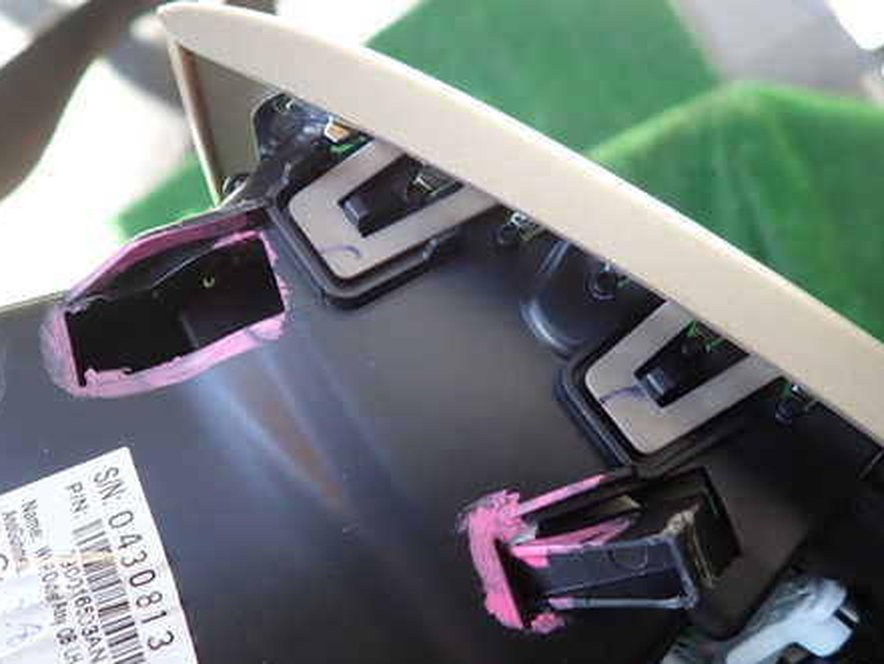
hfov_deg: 53.9
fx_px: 869
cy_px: 355
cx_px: 399
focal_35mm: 34
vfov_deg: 41.8
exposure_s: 1/100
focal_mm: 4.5
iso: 100
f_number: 2
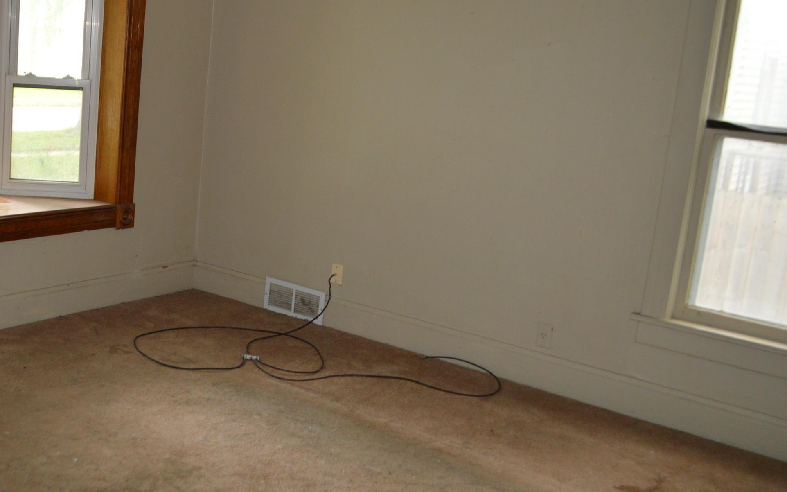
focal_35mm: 43
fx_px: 922
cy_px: 199
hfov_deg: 44.5
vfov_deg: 29.8
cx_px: 188
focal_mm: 18
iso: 500
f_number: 3.5
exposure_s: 1/60
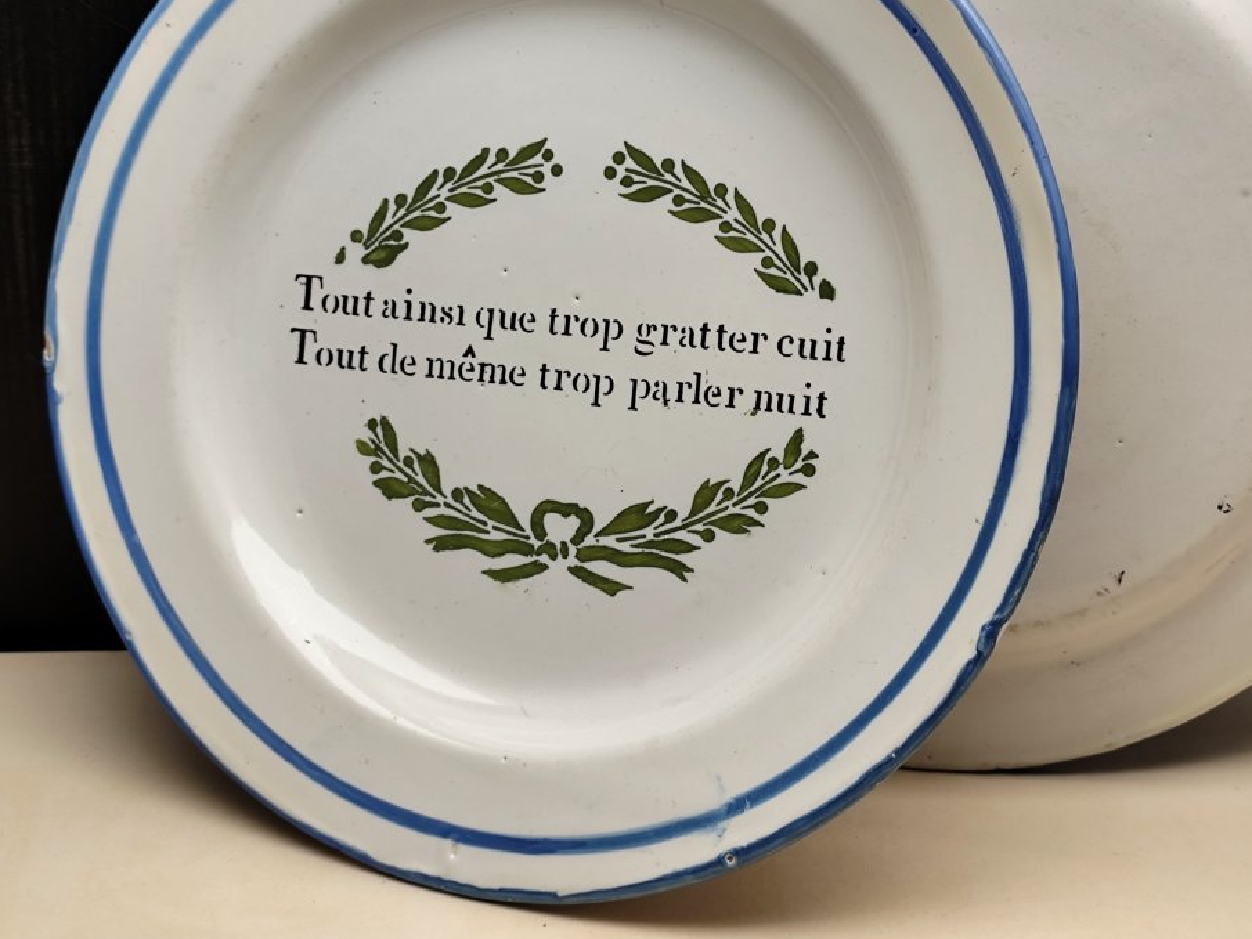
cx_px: 769
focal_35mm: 61
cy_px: 332
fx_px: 2207
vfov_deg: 23.9
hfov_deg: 31.6
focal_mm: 6.14
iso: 100
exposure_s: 1/50
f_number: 1.65
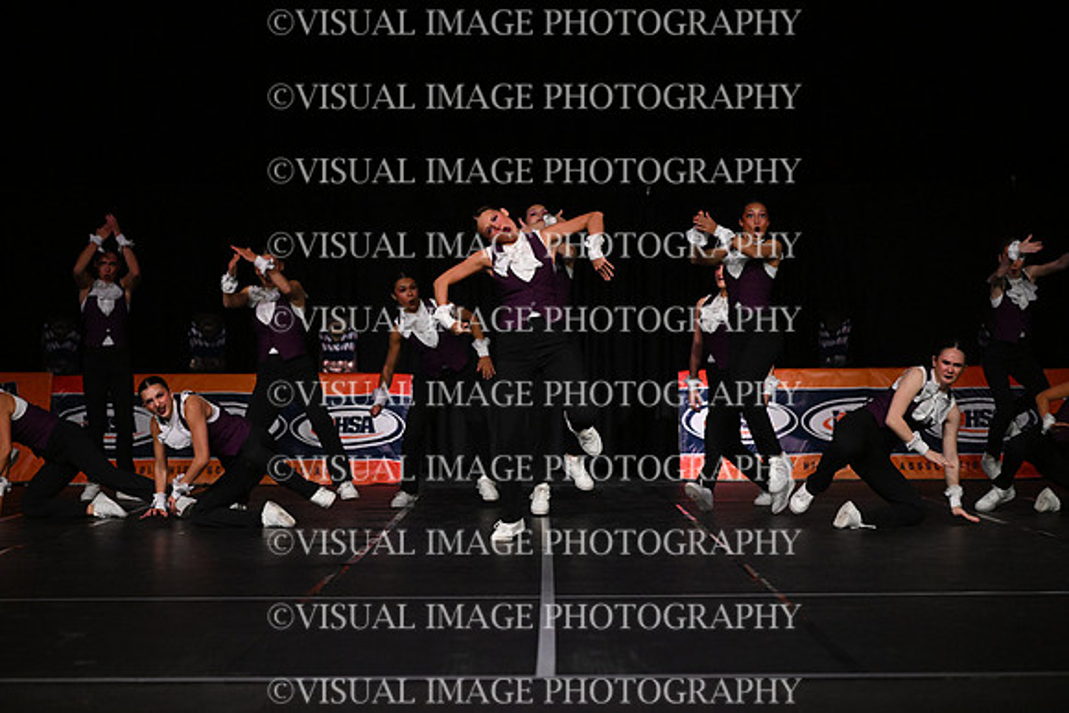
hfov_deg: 20.4
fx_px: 2970
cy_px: 356
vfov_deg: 13.7
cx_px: 534
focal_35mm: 100
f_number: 4
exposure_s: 1/1000
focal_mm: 100
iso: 8000
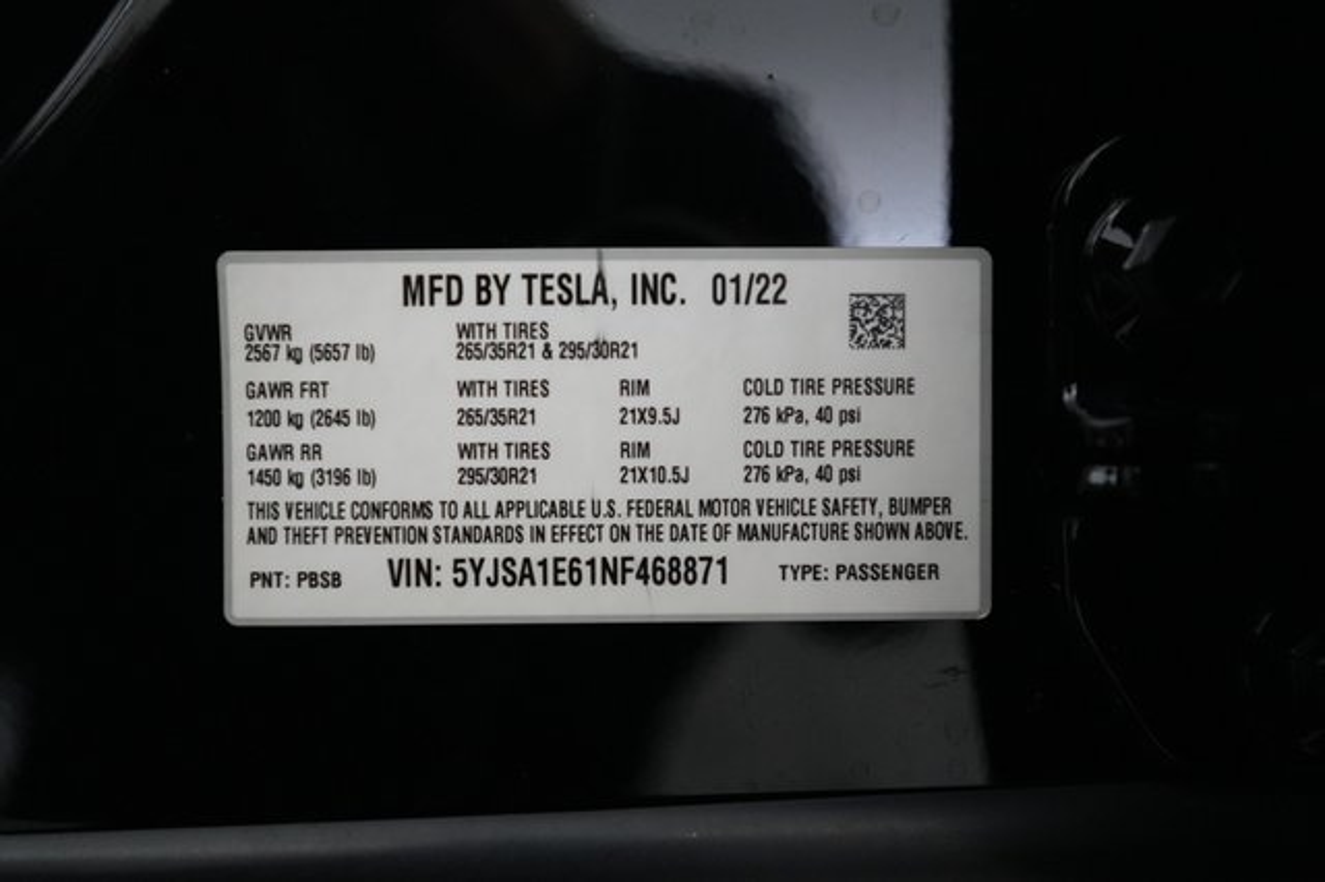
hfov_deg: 73.8
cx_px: 662
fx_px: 883
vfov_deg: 53.1
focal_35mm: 24
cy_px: 441
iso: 6400
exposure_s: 1/160
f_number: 2.8
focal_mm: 24
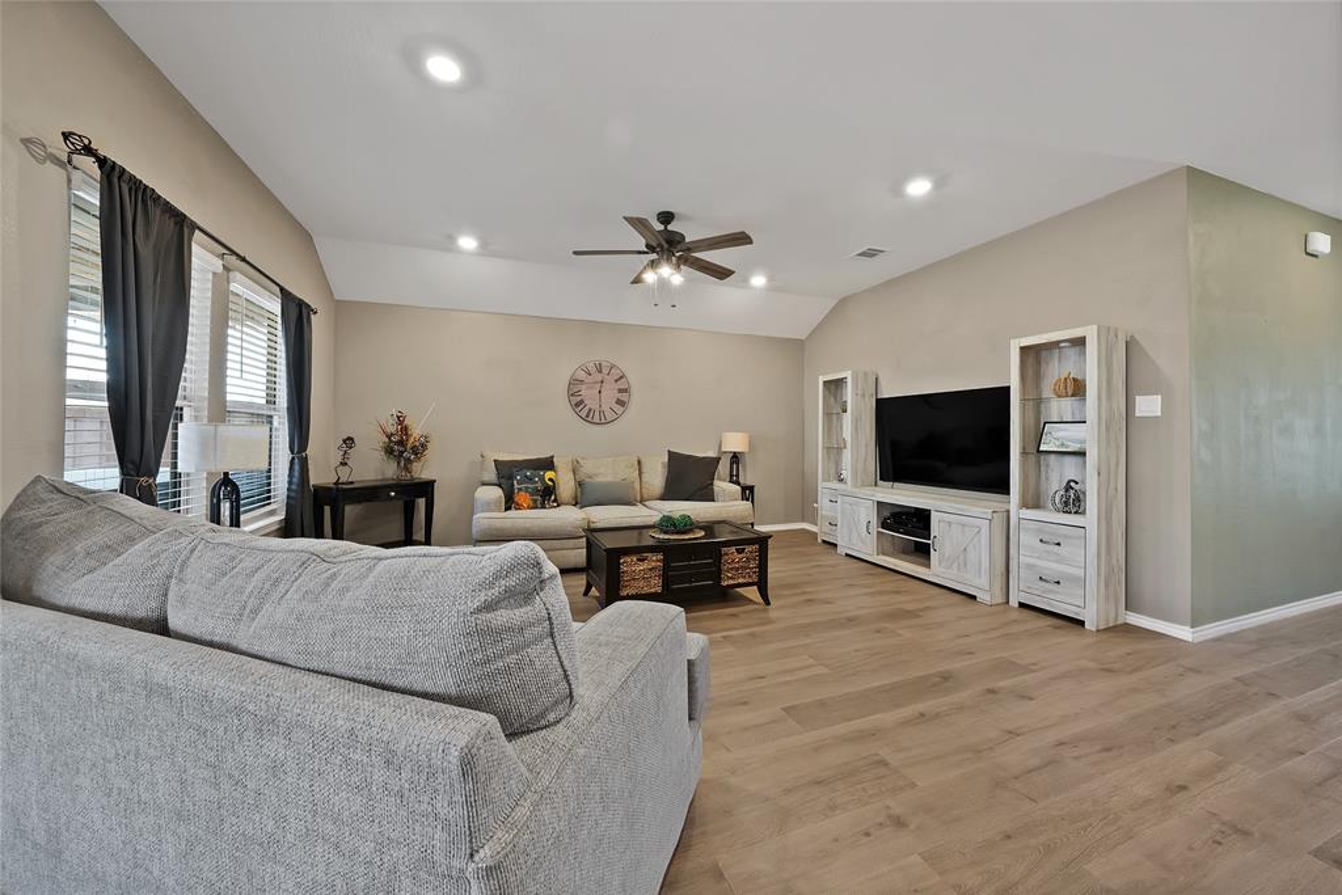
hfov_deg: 112.6
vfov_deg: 90.0
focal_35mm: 12
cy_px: 448
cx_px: 671
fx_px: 447
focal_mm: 12
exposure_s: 1/1.67
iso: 640
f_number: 9
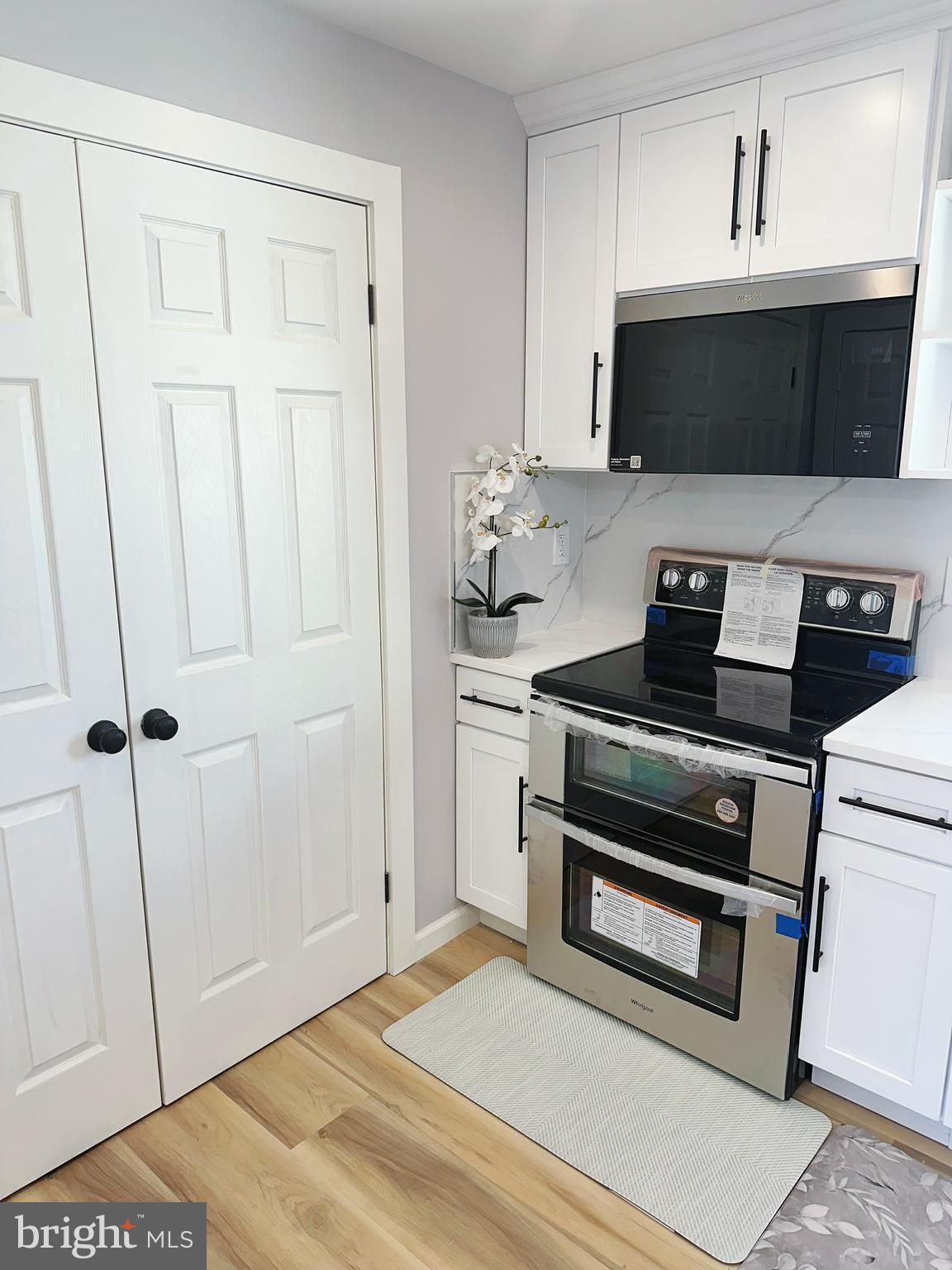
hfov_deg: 56.8
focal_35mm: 24
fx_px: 880
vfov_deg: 71.6
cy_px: 635
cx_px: 476
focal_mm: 6.86
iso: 64
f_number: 1.78
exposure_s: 1/120
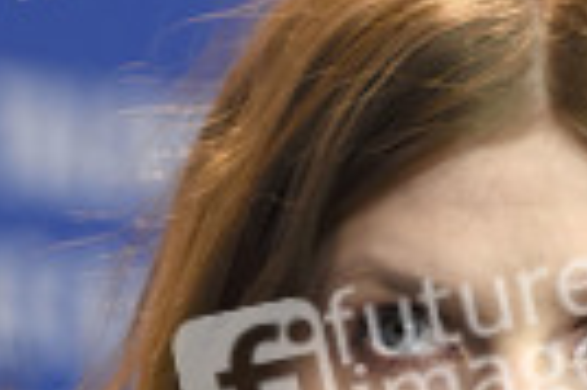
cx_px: 526
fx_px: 14559
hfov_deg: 2.3
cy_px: 583
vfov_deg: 1.5
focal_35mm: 894
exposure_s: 1/400
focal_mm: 200
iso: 800
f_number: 3.5
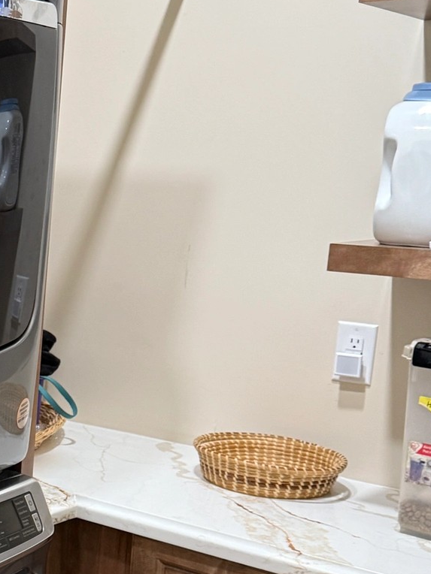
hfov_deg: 19.9
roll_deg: -1.7
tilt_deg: -12.3
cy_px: 418
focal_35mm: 67
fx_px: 1112
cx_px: -151
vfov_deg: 28.6
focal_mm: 6.76
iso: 250
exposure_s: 1/60
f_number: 1.78
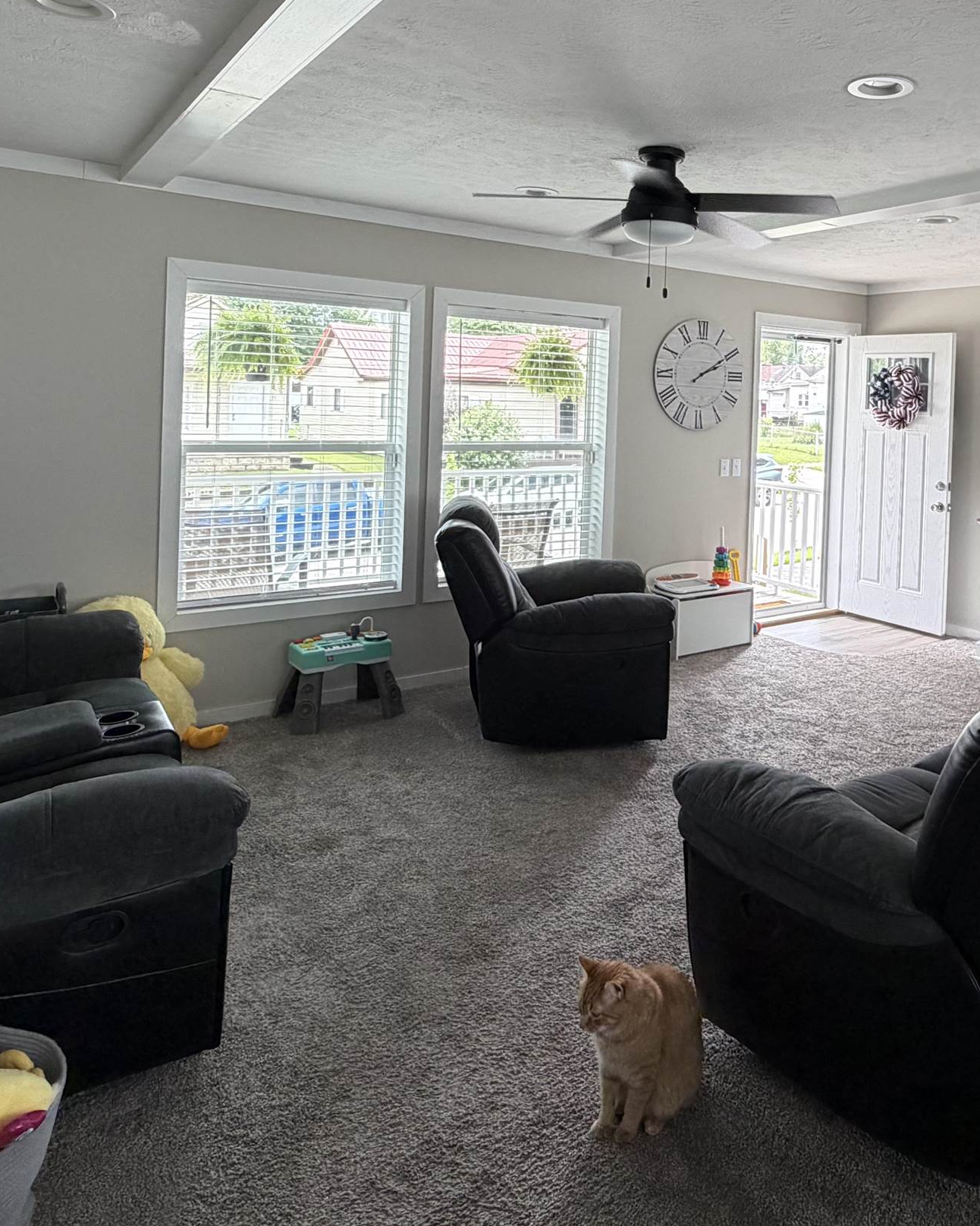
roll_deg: -1.6
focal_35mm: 26
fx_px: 943
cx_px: 745
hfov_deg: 52.3
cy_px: 405
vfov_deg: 64.3
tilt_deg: -0.2
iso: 200
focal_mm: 2.22
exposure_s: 1/121
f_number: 2.2
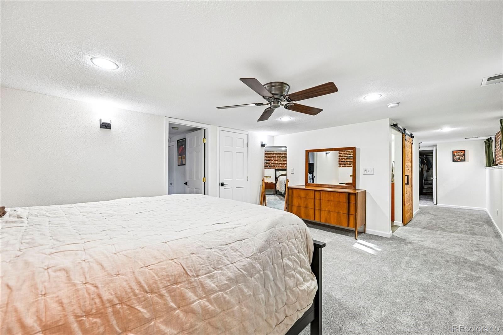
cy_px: 168
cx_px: 252
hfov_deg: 104.3
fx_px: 196
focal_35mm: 14
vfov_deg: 81.2
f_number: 8
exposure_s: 1/15
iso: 200
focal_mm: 14
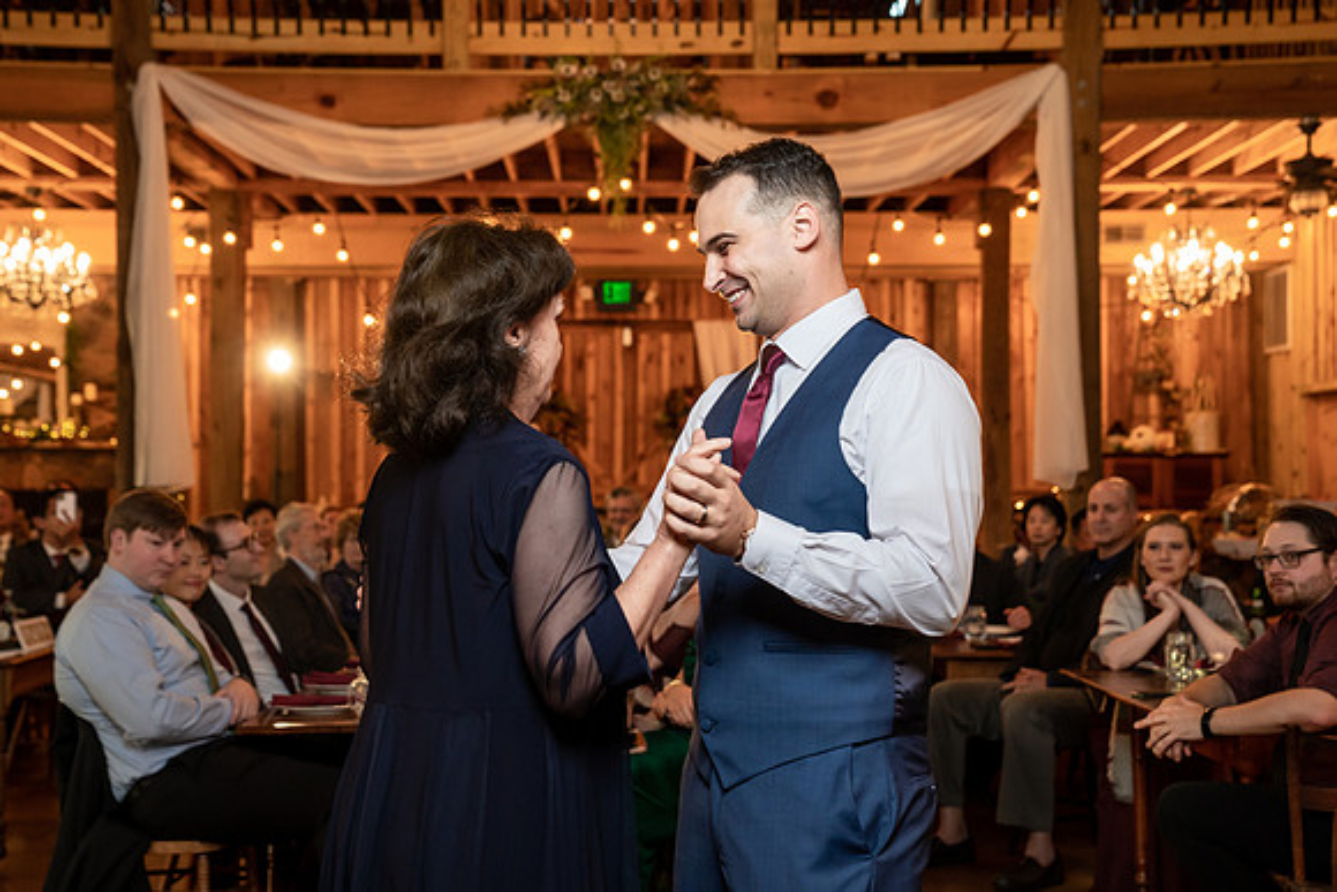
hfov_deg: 37.7
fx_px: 1957
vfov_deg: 25.7
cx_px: 668
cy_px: 446
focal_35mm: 53
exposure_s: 1/100
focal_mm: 52
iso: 2000
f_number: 4
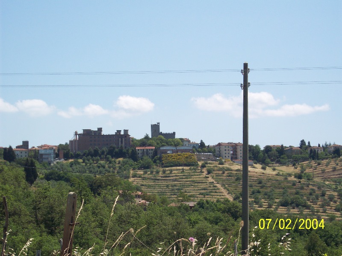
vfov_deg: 13.0
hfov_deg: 17.3
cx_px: 171
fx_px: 1126
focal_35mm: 114
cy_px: 128
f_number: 8
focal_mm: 24
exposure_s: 1/350
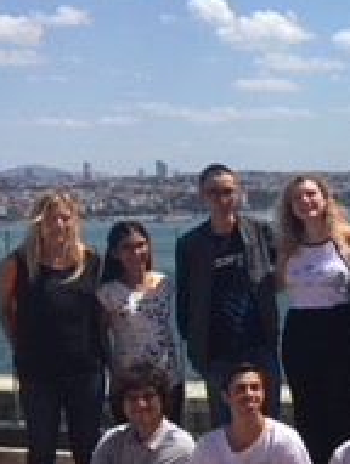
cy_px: 277
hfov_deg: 13.6
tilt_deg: -4.6
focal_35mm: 97
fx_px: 1303
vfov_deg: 20.2
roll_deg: +1.6
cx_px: 639
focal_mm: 4.15
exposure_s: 1/1923
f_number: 2.2
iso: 25
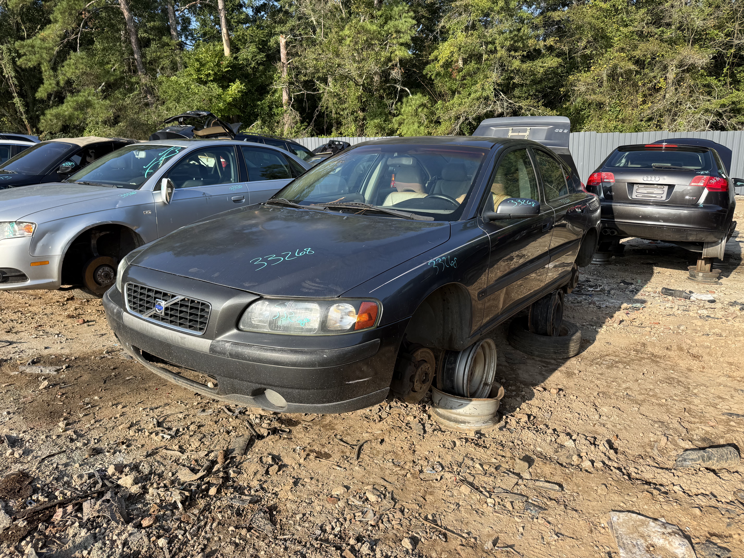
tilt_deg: -12.4
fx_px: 516
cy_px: 279
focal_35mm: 24
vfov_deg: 56.8
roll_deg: +3.0
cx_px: 372
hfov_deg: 71.6
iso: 80
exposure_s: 1/1949
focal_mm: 6.76
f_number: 1.78
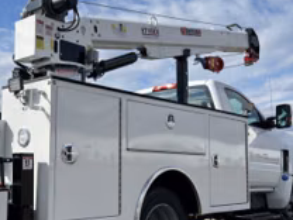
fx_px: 423
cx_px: 101
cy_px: 134
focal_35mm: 50
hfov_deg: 37.8
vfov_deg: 29.0
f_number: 1.5
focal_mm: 5.7
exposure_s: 1/7463
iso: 50
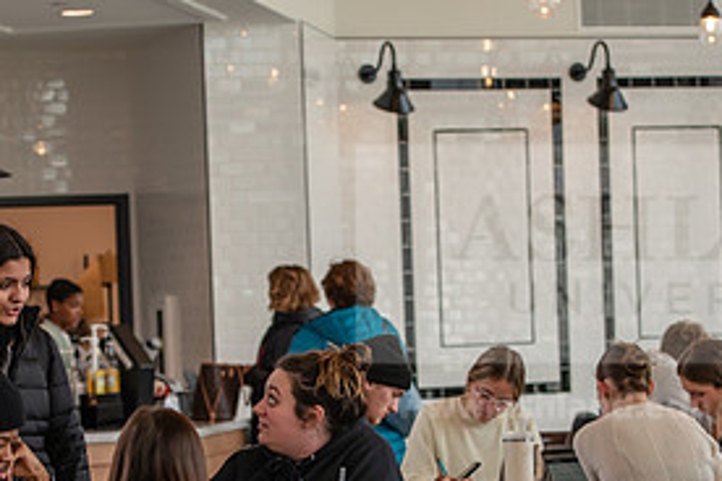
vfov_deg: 9.3
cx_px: 277
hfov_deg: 14.0
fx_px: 2948
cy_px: 461
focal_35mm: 147
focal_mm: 70
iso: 400
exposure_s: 1/200
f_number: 3.5
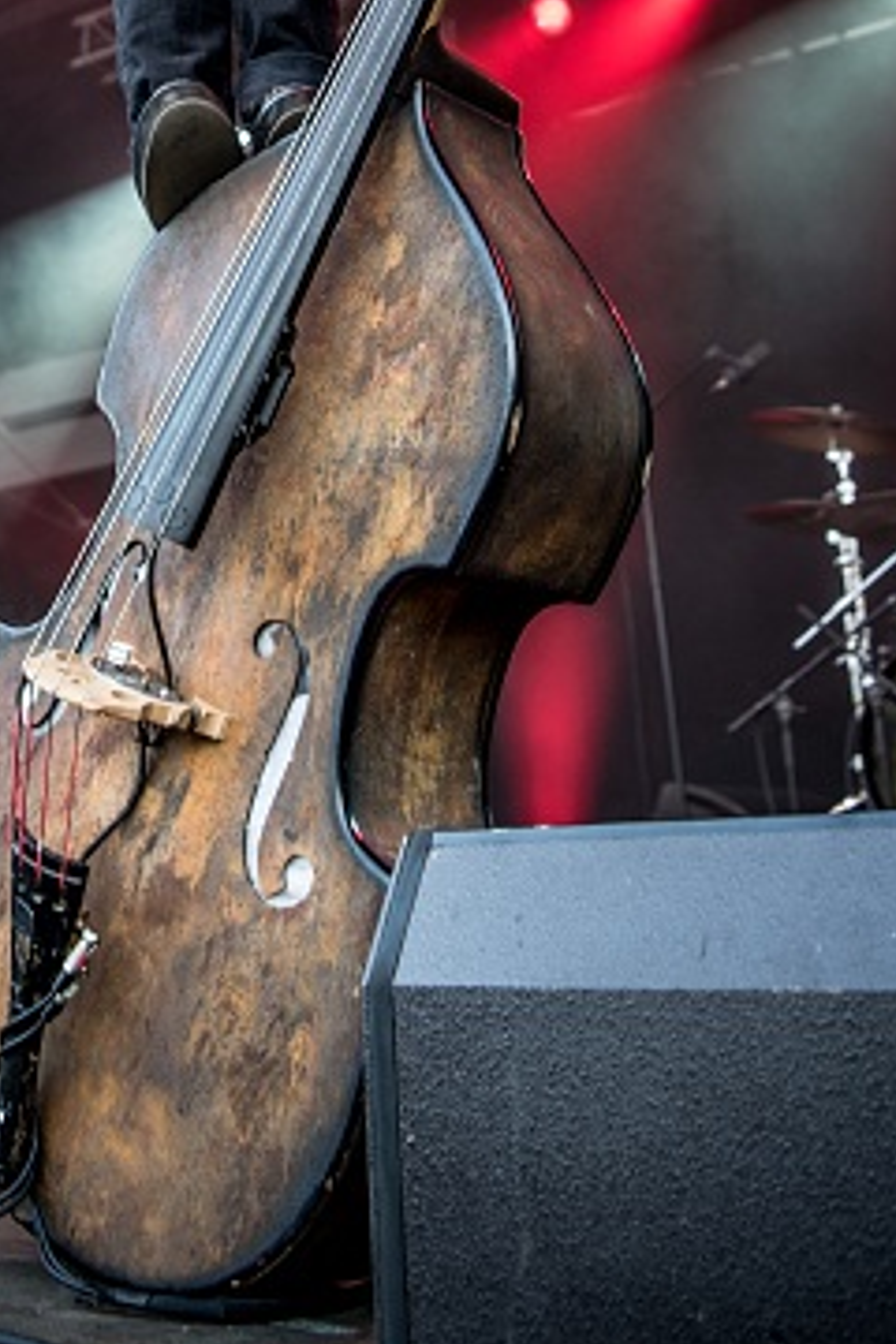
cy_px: 56
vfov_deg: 32.2
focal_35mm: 58
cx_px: 73
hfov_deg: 22.7
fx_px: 2165
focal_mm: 29
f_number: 2.8
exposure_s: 1/100
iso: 125
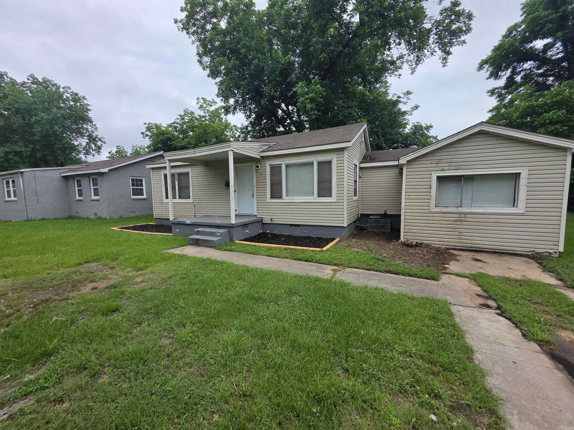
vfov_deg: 89.9
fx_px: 216
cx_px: 287
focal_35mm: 13
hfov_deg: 106.2
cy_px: 215
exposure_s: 1/1869
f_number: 1.9
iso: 40
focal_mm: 2.2
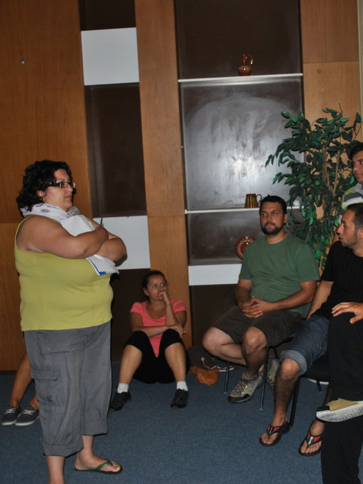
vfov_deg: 39.7
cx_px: 222
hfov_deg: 30.1
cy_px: 242
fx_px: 672
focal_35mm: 48
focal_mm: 22
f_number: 3.8
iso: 200
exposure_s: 1/60
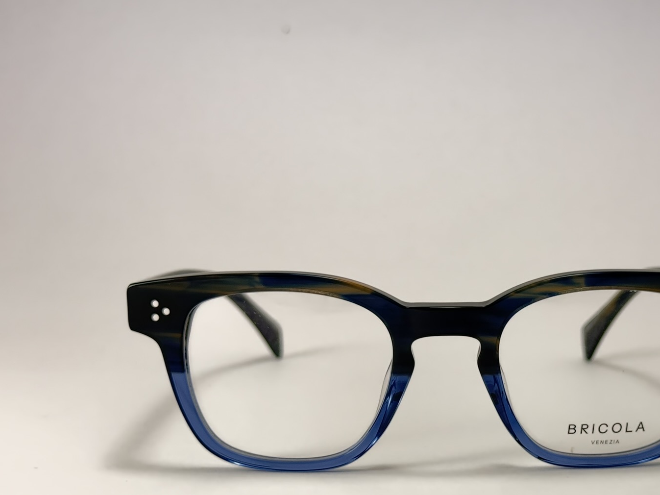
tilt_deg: -8.5
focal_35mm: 73
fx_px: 1392
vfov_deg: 20.1
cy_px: 353
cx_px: 454
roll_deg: -0.3
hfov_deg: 26.5
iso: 64
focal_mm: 6.76
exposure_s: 1/100
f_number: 1.78
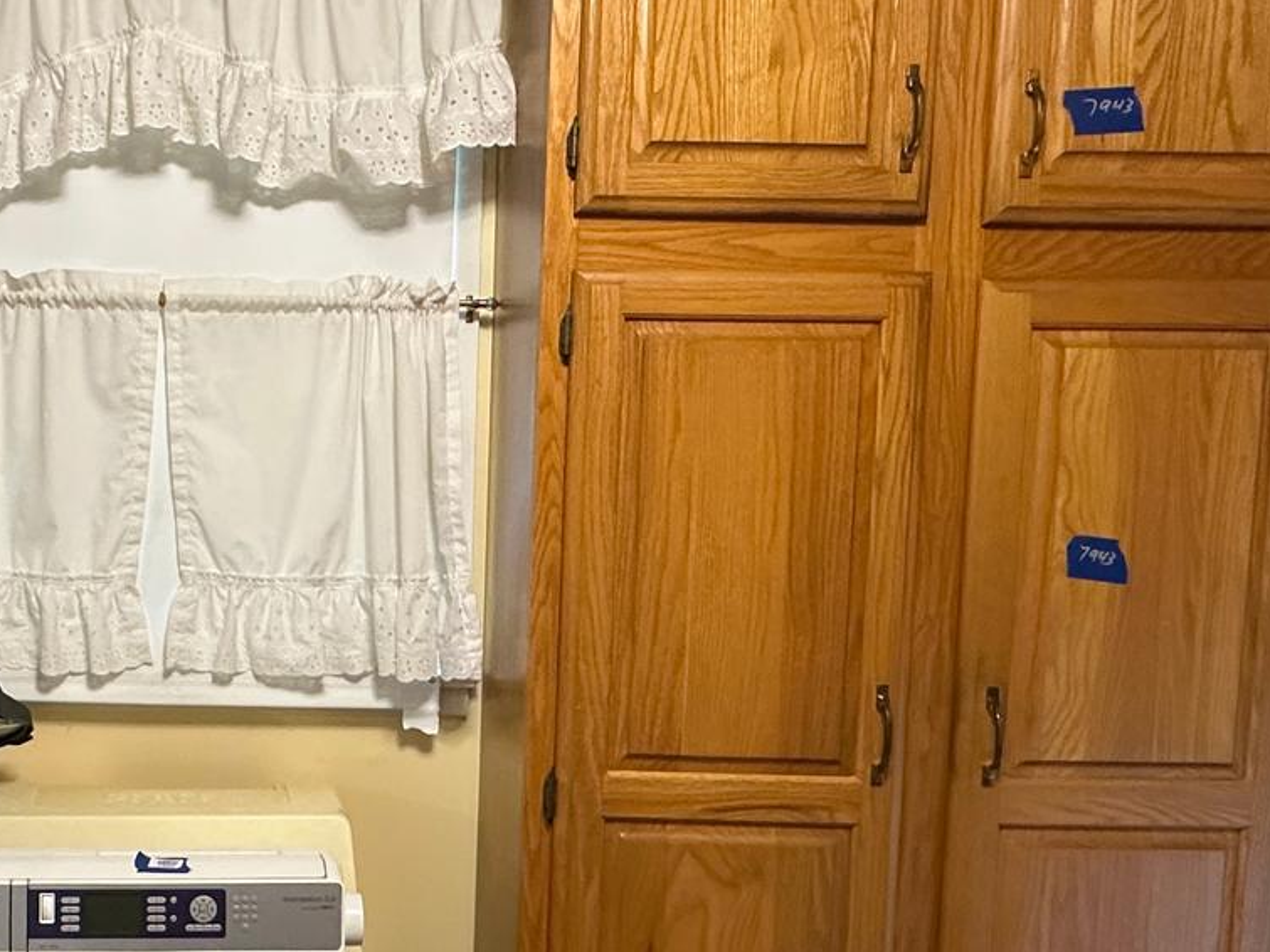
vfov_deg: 37.7
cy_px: 525
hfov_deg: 45.7
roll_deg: -0.3
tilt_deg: -4.9
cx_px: 204
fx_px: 1394
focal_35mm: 38
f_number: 2.2
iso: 320
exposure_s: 1/60
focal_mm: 2.22
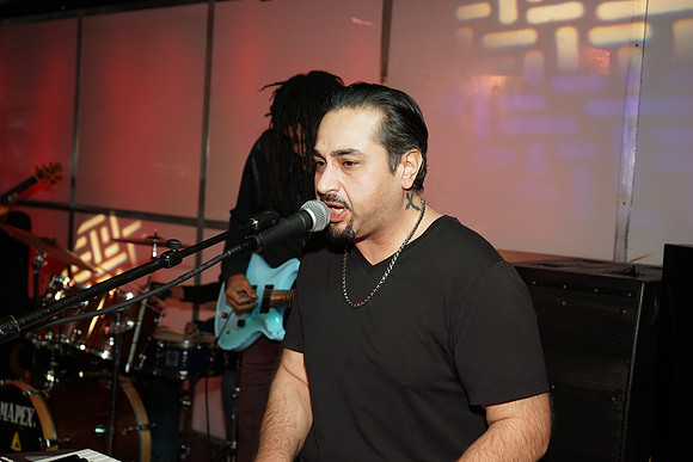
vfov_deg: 31.9
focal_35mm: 42
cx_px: 346
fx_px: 809
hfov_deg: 46.4
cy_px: 231
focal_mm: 42
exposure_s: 1/80
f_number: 5
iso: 640
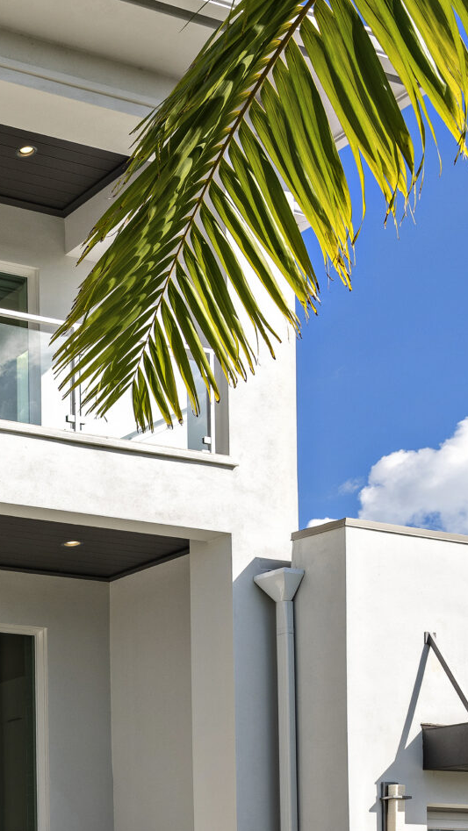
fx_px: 1169
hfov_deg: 18.7
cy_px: 581
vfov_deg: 38.5
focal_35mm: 53
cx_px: -322
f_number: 9
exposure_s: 1/250
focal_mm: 23
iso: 100
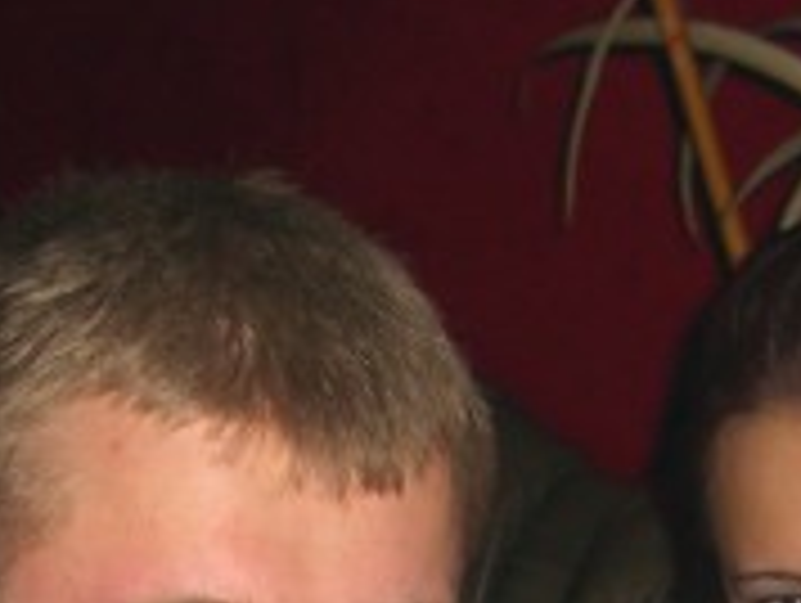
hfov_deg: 15.3
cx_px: 540
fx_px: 2966
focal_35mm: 128
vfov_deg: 11.3
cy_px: 832
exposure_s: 1/60
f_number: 2.8
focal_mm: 7.9
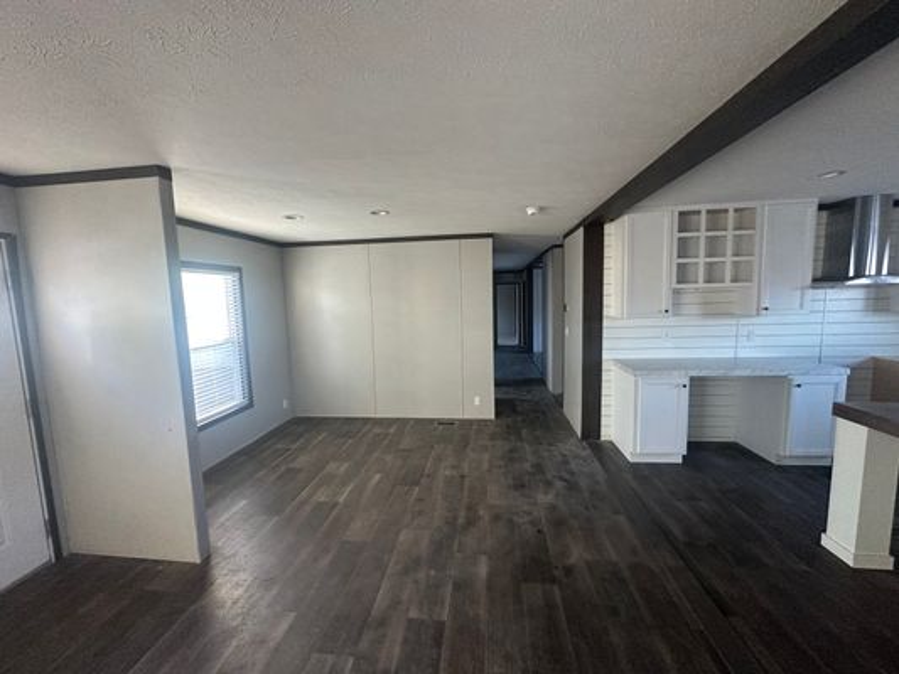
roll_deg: +1.4
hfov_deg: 102.1
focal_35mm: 14
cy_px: 337
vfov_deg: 85.7
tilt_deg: -4.7
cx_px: 450
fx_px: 364
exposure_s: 1/96
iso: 320
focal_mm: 2.22
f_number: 2.2
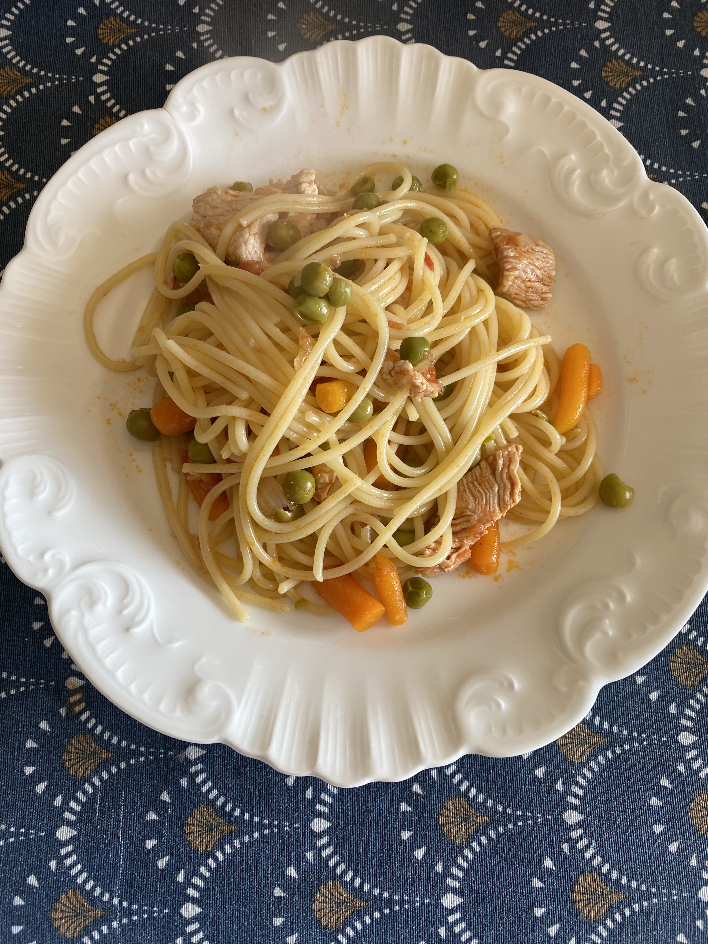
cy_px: 472
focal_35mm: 26
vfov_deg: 67.3
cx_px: 354
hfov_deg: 53.1
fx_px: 709
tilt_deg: -78.8
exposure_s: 1/122
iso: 64
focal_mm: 4.25
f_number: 1.8
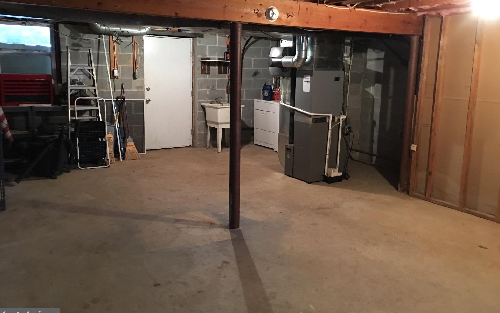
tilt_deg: -8.7
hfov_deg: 61.2
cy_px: 138
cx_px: 250
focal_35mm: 31
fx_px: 422
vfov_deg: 40.5
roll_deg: -2.0
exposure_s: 1/4
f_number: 2.2
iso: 80
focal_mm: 4.15
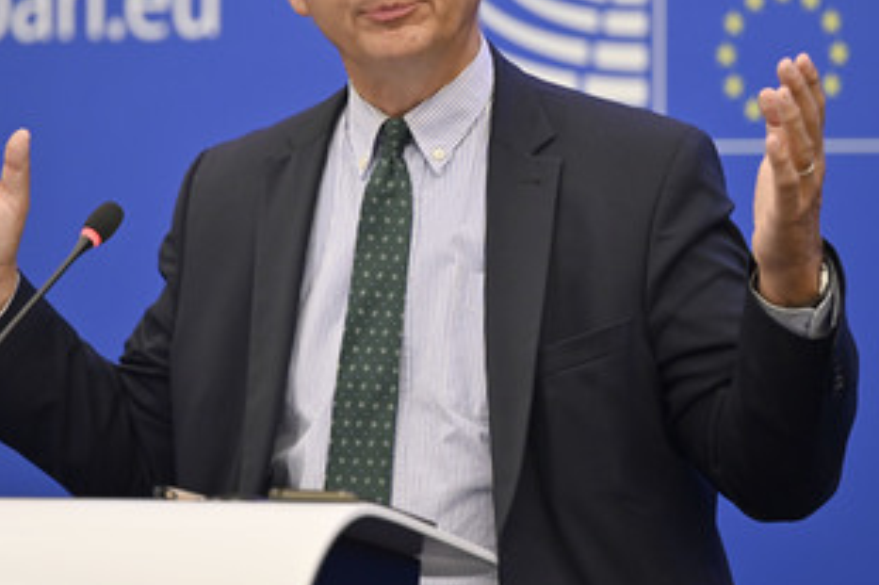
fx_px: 6198
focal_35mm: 254
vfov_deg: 5.4
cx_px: 386
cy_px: 170
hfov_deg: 8.1
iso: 1600
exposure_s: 1/320
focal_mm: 175
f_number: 2.8
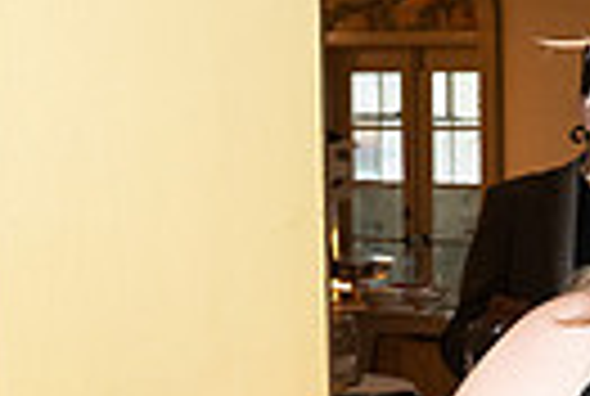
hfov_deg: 17.3
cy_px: 421
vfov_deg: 12.8
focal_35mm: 106
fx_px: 1741
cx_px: 892
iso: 2500
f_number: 5
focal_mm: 24
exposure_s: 1/200
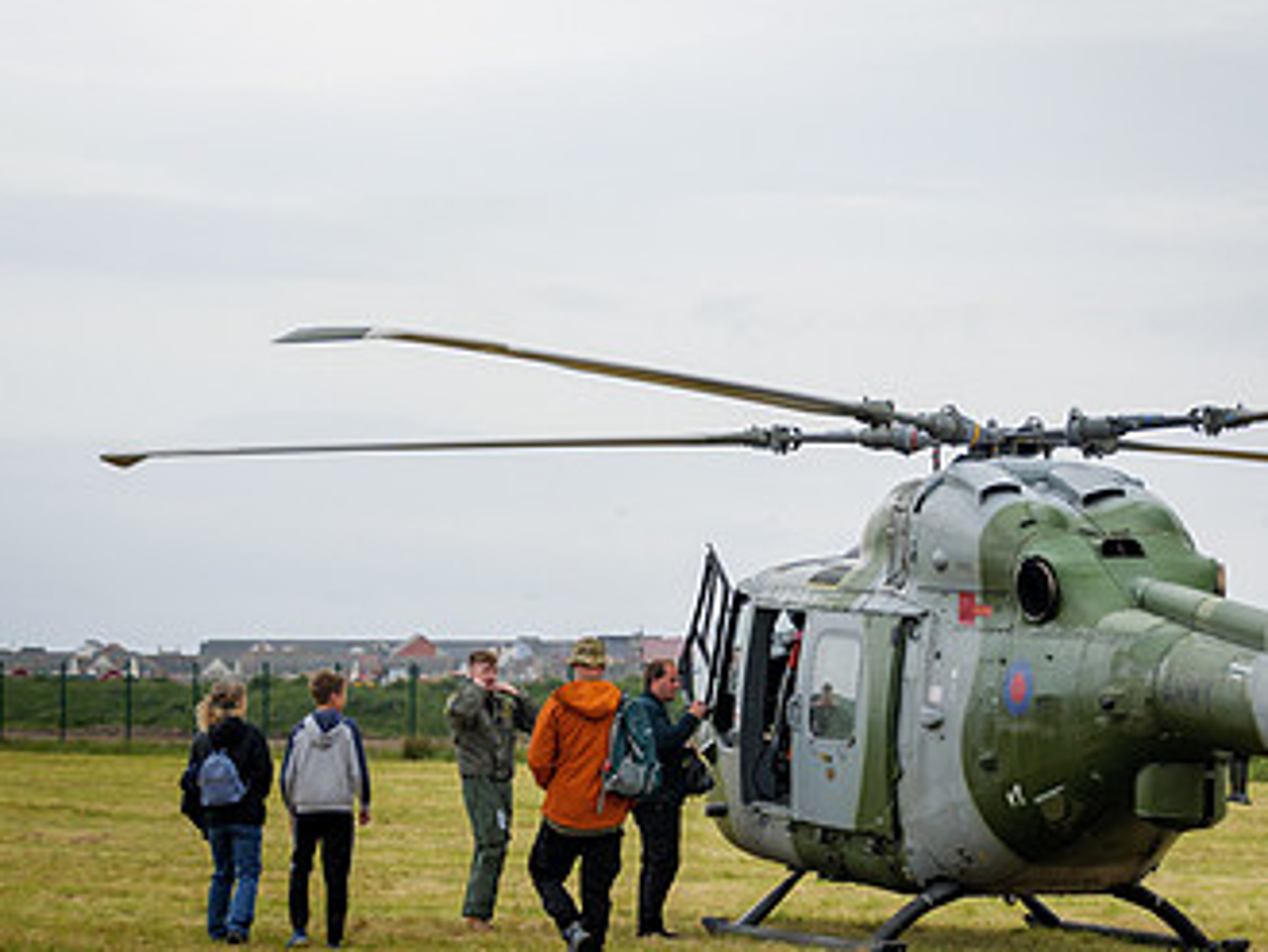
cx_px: 971
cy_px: 697
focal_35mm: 146
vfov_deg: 10.2
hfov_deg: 13.5
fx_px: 5350
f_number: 3.8
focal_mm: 34
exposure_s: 1/320
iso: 160
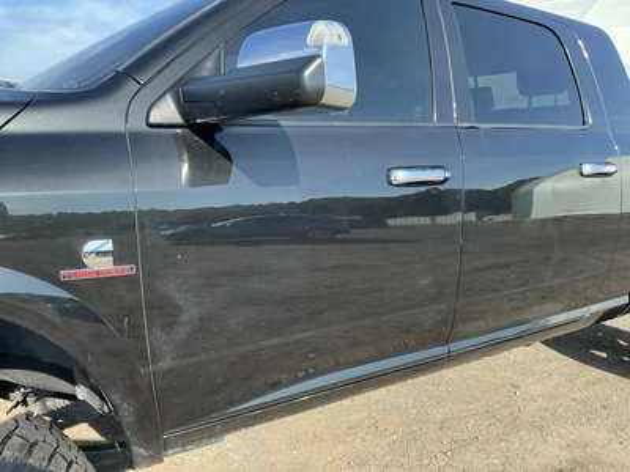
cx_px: 315
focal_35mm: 28
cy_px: 236
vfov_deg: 49.7
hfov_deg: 63.4
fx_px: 510
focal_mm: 3
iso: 25
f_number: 1.8
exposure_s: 1/428
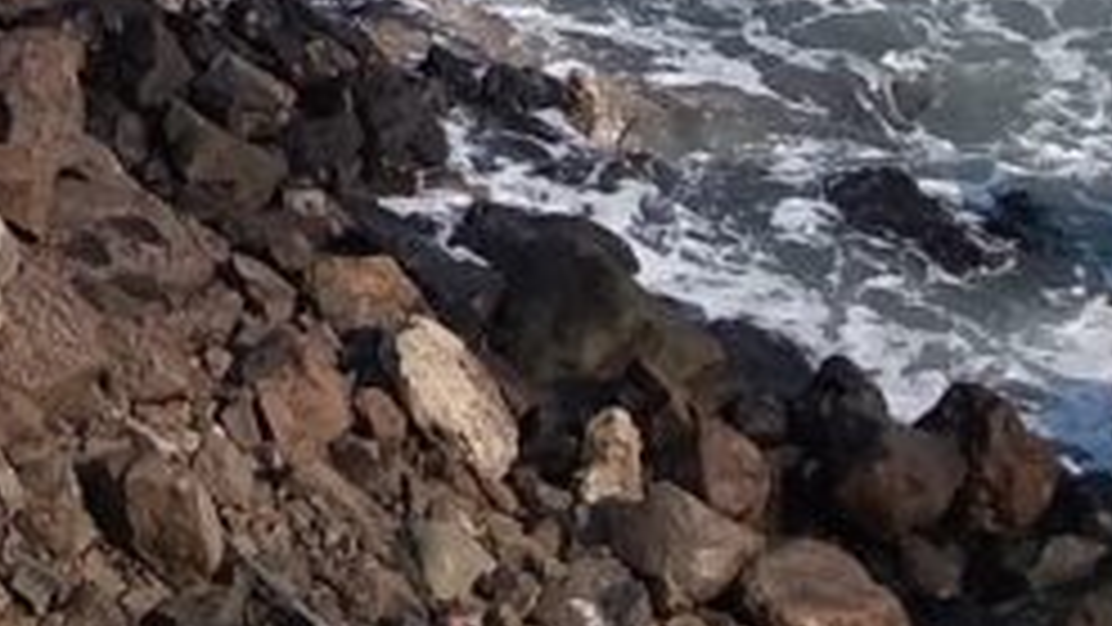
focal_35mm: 122
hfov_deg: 16.4
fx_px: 3598
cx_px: -414
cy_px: -788
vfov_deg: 9.1
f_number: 1.9
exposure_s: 1/1755
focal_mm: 2.91
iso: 50
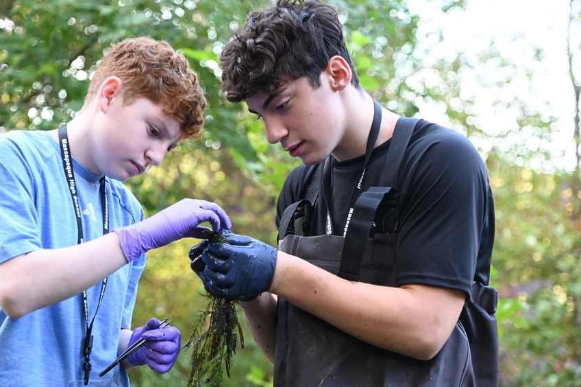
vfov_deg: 14.8
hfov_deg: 22.1
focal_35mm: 92
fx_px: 1484
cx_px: 251
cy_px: 212
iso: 2500
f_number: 4
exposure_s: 1/400
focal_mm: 78
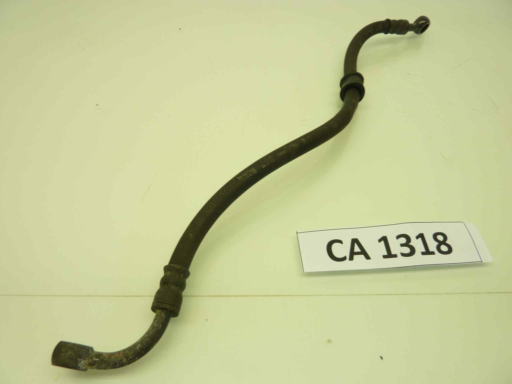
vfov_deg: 54.9
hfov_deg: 69.4
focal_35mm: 25
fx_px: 370
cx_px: 256
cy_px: 192
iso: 80
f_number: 3.3
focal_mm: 4.1
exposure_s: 1/40
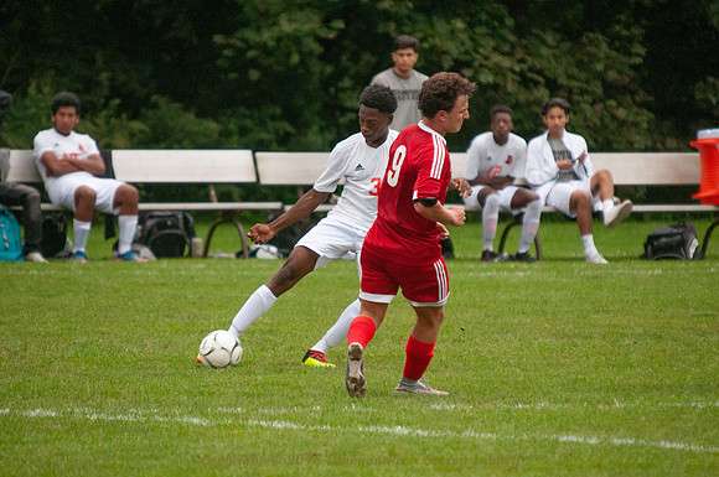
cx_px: 360
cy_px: 238
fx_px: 12565
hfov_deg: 3.3
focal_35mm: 630
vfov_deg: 2.2
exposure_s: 1/800
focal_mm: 420
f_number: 7.1
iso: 1600
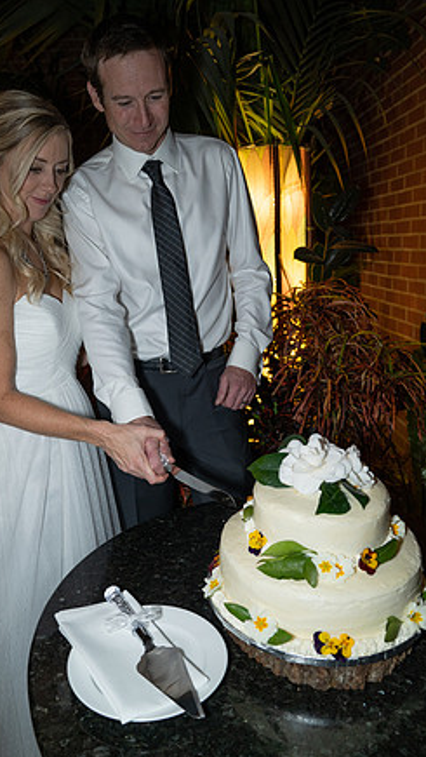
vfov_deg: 71.9
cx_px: 179
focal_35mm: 26
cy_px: 376
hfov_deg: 44.3
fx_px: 522
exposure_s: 1/125
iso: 1600
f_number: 3.5
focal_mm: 24
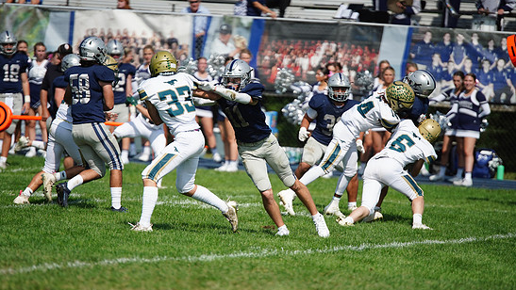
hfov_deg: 6.5
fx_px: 4557
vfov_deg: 3.7
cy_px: 147
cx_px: 243
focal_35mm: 333
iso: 400
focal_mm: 300
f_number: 2.8
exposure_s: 1/6400
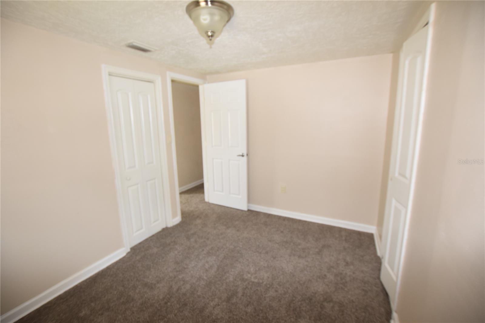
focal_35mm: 15
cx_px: 242
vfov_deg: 77.3
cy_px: 162
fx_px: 202
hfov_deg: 100.4
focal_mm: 10
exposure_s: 1/80
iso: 800
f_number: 4.5
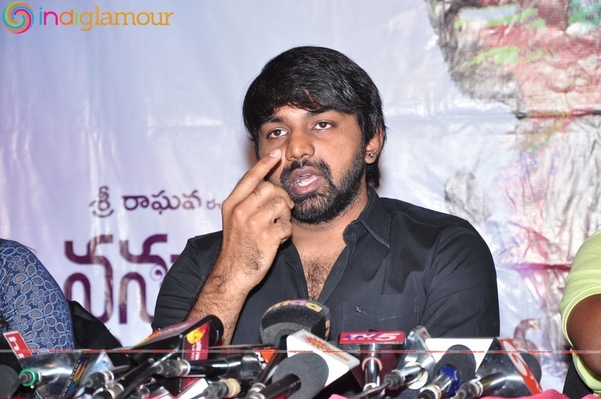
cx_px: 300
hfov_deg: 13.1
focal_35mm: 158
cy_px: 200
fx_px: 2626
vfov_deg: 8.7
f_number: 7.1
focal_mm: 105
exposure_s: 1/125
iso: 400
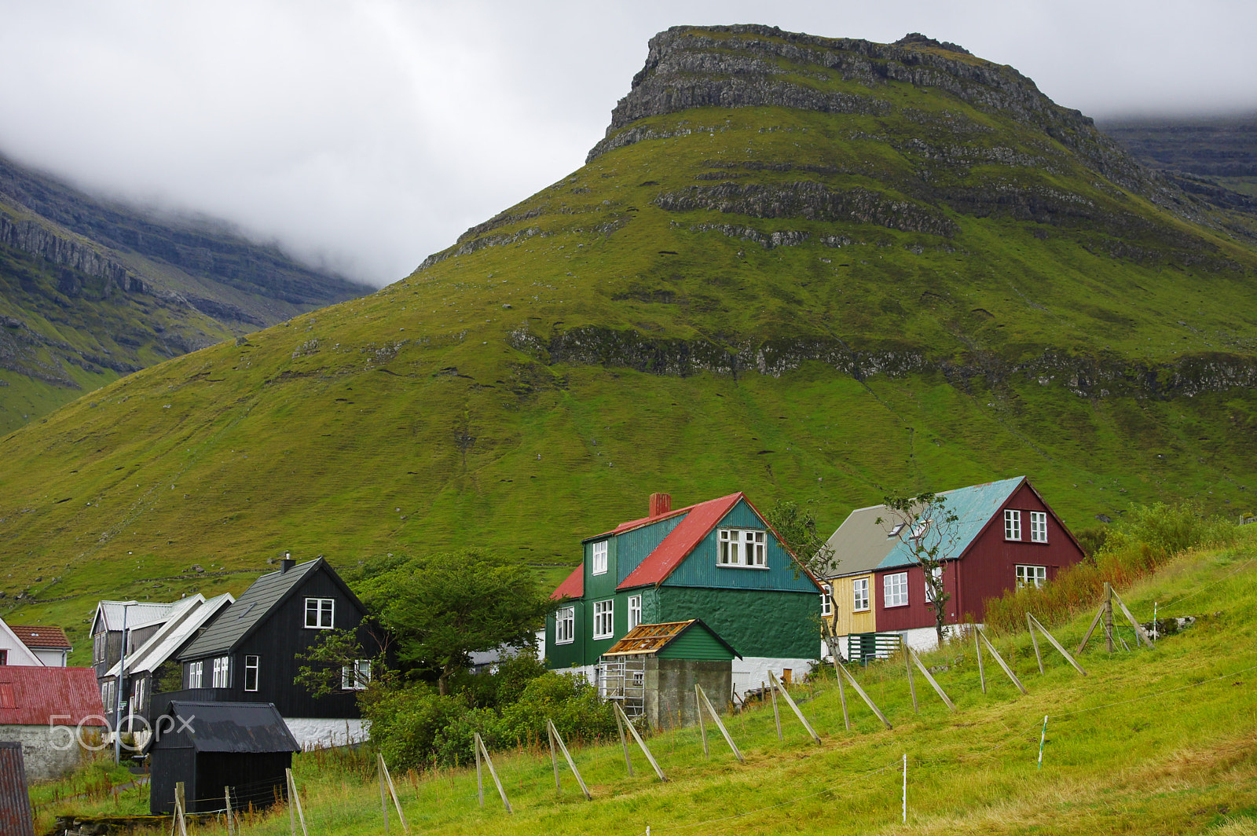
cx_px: 628
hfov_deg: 36.9
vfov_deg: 25.0
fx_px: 1884
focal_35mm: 54
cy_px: 418
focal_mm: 36
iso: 400
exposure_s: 1/60
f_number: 7.1
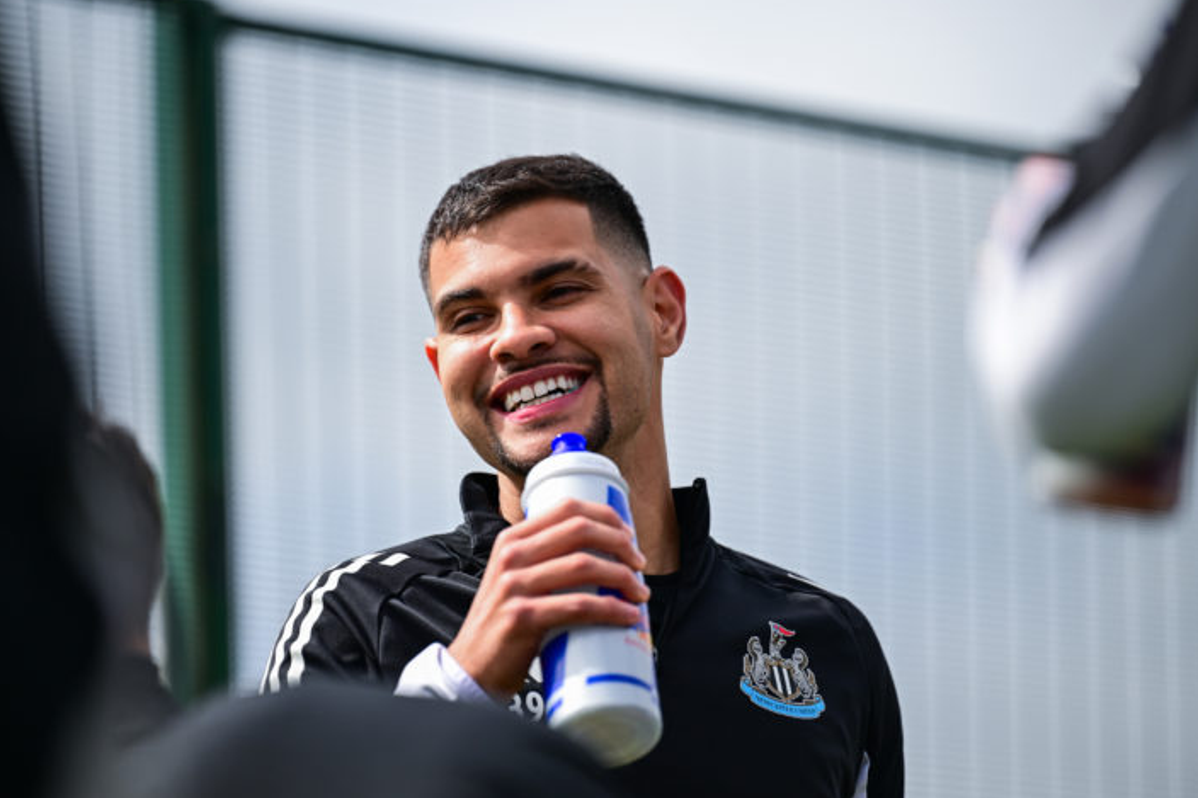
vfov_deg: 6.4
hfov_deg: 9.7
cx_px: 567
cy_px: 415
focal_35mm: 213
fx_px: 7086
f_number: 2.8
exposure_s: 1/3200
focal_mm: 200
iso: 200
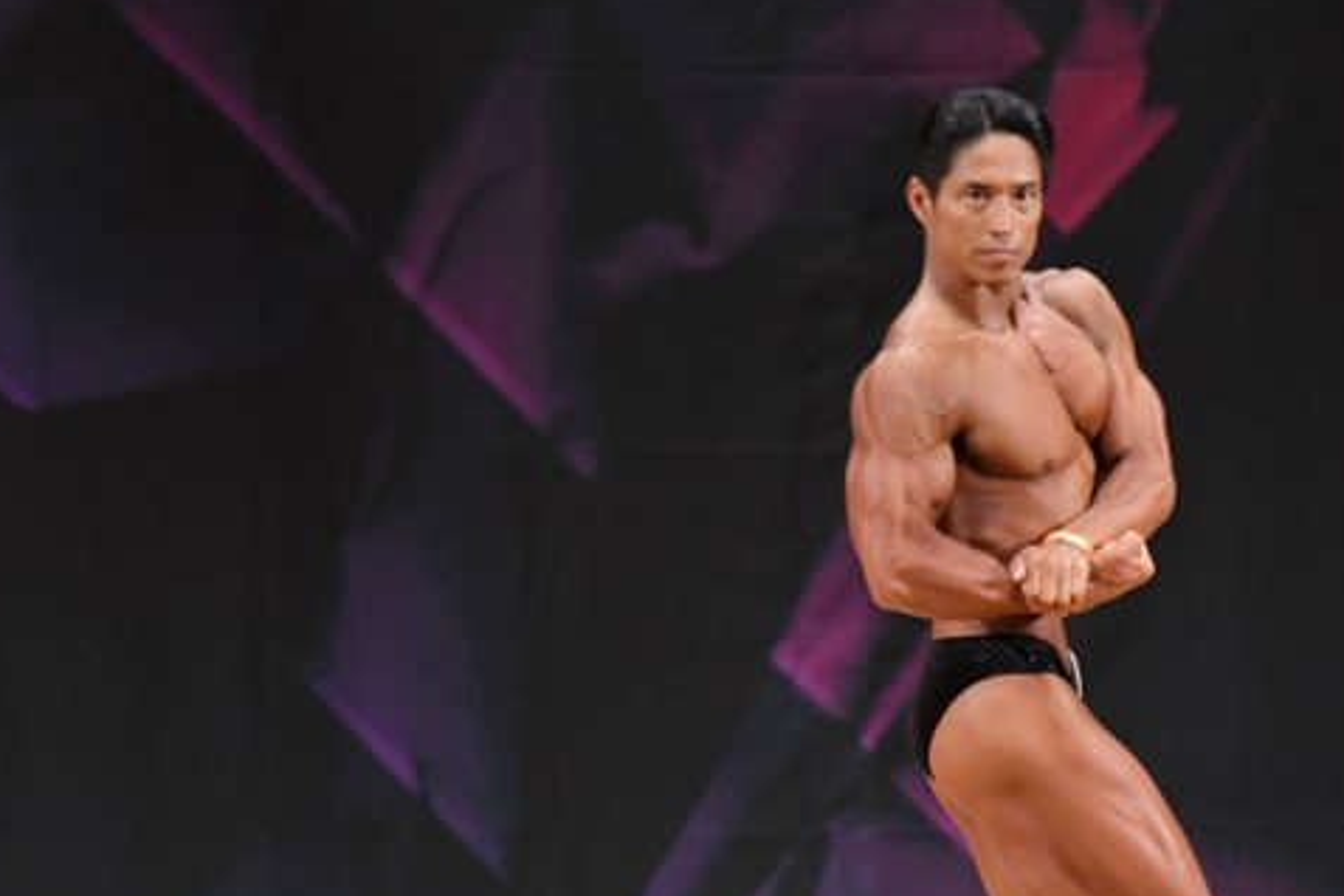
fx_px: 17284
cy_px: 713
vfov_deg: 3.0
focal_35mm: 463
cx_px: 1035
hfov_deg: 4.5
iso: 3200
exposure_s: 1/400
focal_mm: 190
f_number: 5.6
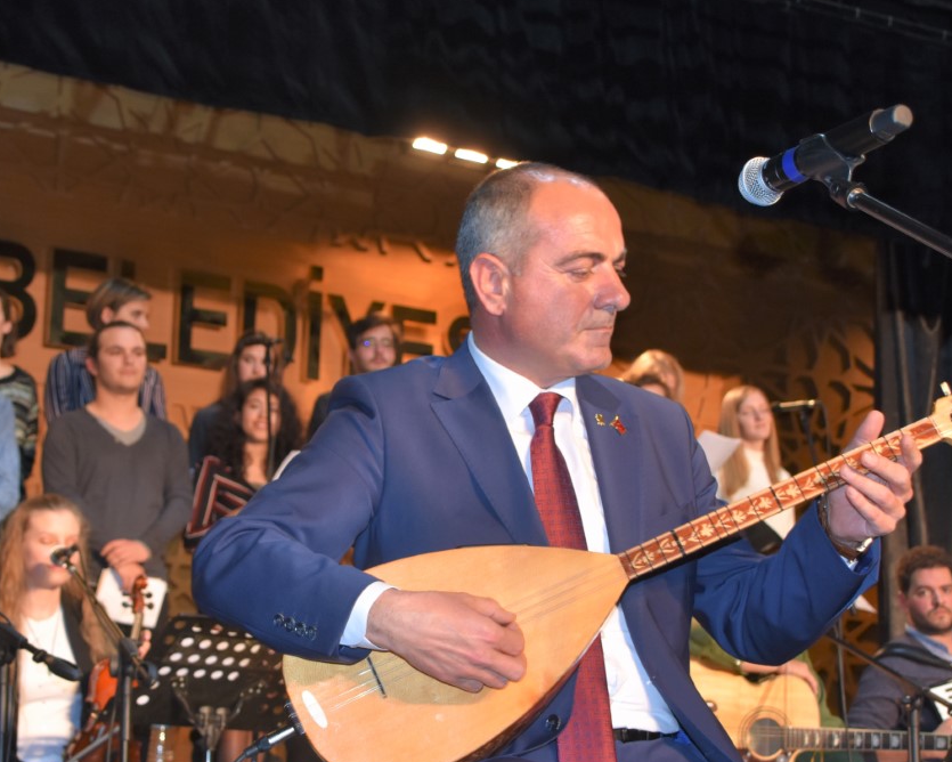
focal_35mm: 66
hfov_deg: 28.7
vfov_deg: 23.1
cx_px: 430
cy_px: 430
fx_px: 1860
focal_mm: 34
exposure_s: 1/60
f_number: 4.5
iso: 560
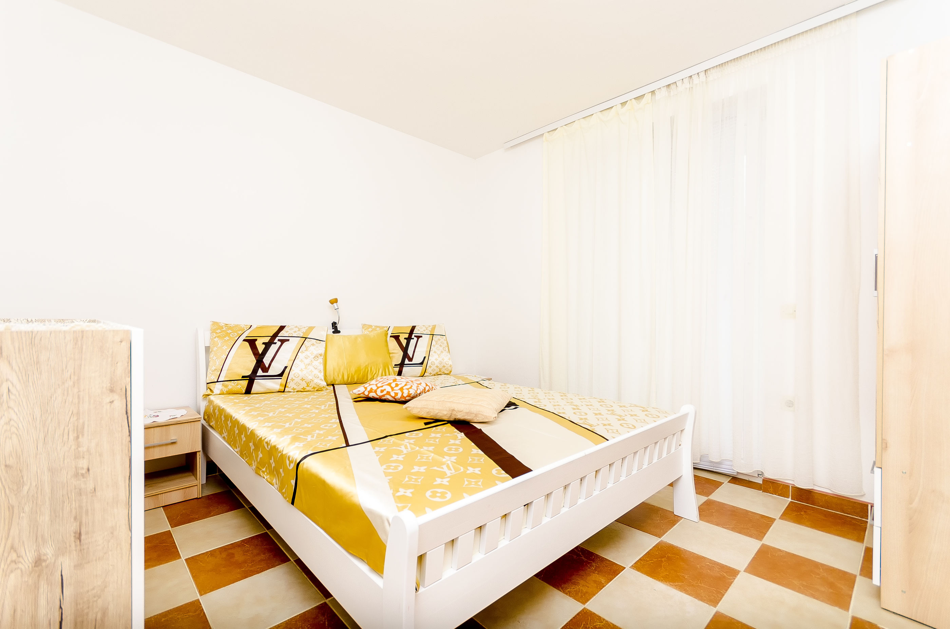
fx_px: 395
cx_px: 475
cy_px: 314
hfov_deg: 100.5
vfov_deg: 77.1
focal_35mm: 15
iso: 250
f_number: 6.3
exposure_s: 1/250
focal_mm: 10
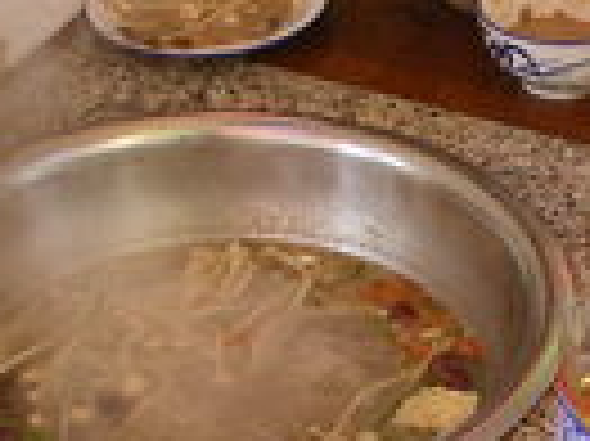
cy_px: 356
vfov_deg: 13.4
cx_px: 372
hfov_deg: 17.9
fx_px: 1873
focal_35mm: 110
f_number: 2.8
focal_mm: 7.8
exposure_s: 1/40
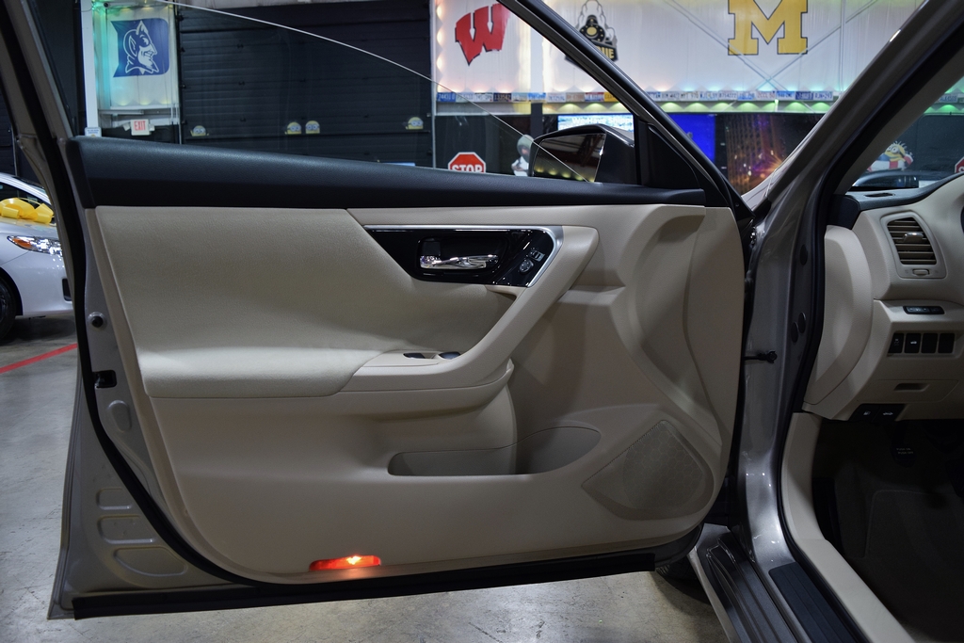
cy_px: 322
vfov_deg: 47.9
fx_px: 723
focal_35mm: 27
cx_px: 482
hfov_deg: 67.4
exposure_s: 1/60
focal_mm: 18
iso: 800
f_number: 4
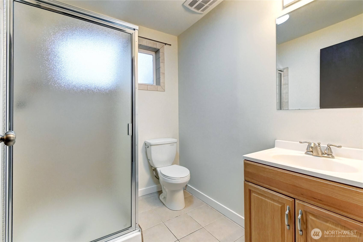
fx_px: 151
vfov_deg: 77.3
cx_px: 182
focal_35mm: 15
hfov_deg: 100.4
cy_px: 121
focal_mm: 10
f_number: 11
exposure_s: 1/25
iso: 4000
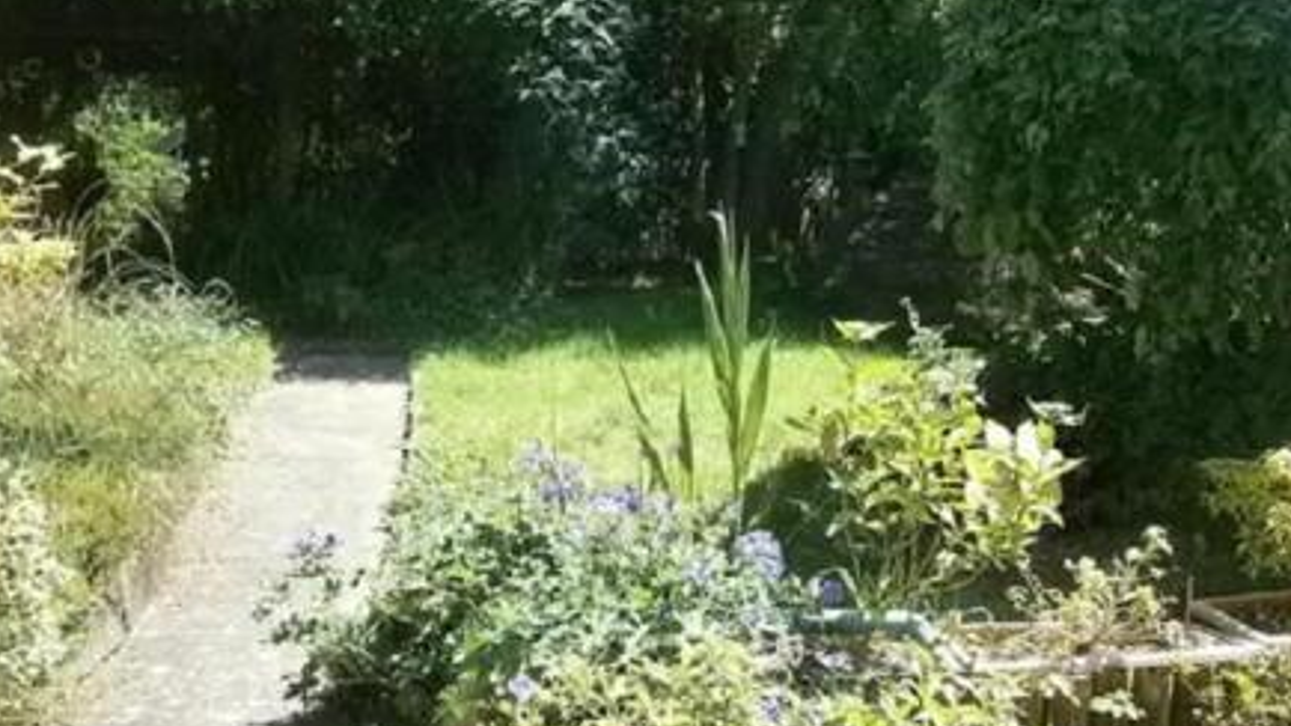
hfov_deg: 52.7
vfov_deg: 31.2
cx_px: 596
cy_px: 373
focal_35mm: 38
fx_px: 1301
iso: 80
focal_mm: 4.7
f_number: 8
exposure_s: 1/50
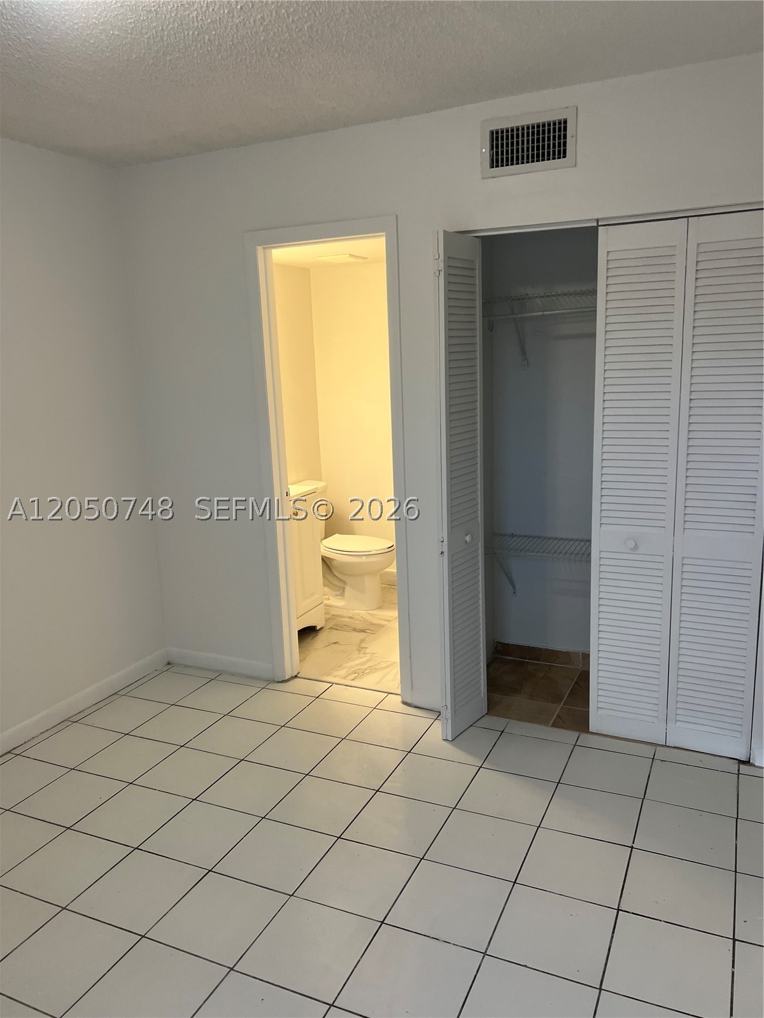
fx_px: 765
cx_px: 382
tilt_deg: -10.7
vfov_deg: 67.3
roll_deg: +1.6
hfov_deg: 53.1
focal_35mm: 26
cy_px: 509
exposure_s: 1/120
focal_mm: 5.7
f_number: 1.5
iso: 125
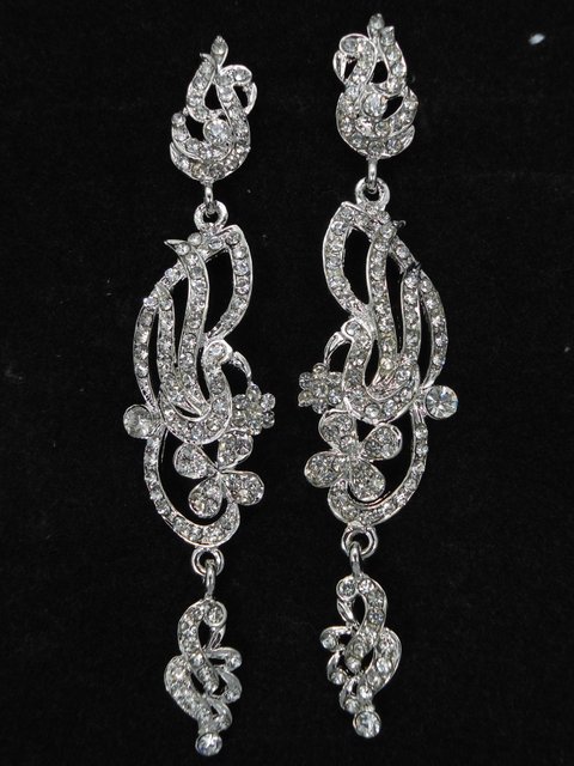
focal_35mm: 37
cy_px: 383
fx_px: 818
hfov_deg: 38.7
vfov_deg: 50.1
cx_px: 287
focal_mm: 6.7
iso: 80
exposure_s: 1/50
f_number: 3.2
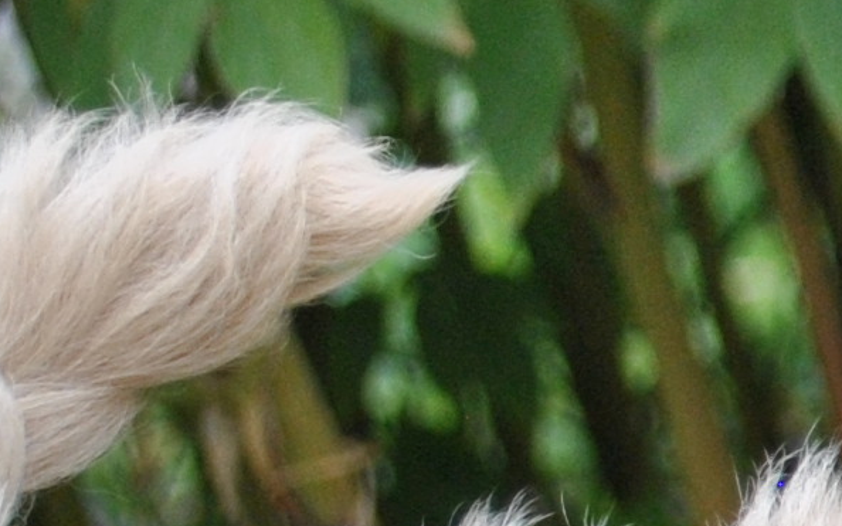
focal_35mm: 289
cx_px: 1827
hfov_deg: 6.9
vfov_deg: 4.5
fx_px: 6638
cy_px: 525
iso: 400
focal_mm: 29
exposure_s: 1/800
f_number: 4.5
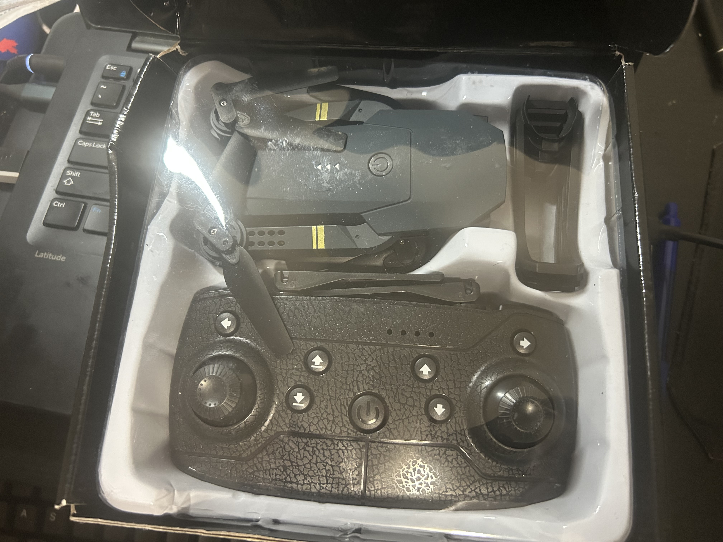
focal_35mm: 26
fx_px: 543
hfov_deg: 67.3
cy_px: 271
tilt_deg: -71.1
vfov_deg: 53.1
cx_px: 362
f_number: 1.5
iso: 500
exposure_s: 1/40
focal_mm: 5.7
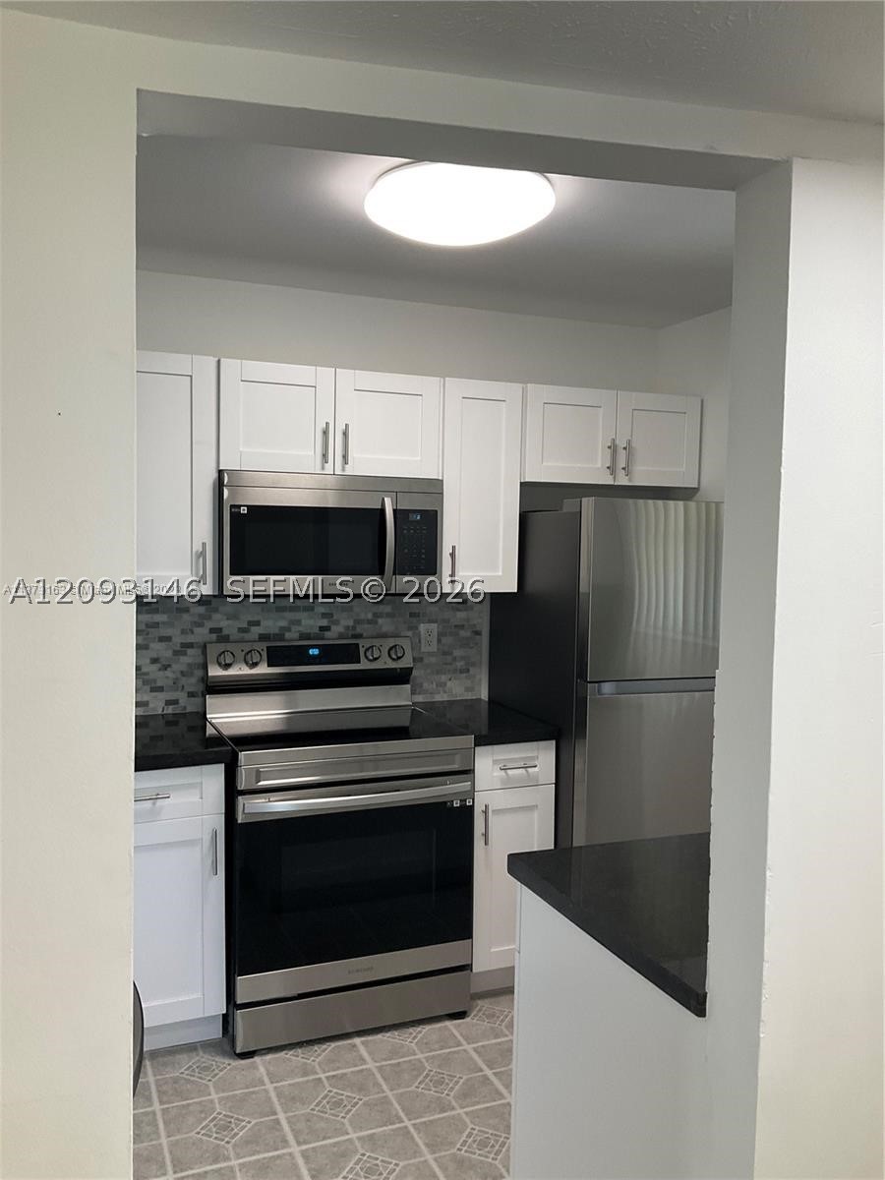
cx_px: 442
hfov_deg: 48.2
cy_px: 590
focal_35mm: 29
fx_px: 989
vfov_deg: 61.7
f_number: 1.8
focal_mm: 3
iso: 64
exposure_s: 1/60
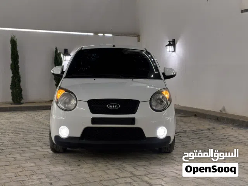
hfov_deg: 36.8
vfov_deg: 28.0
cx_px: 124
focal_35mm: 52
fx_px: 373
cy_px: 93
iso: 64
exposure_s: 1/50
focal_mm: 5.96
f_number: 1.6
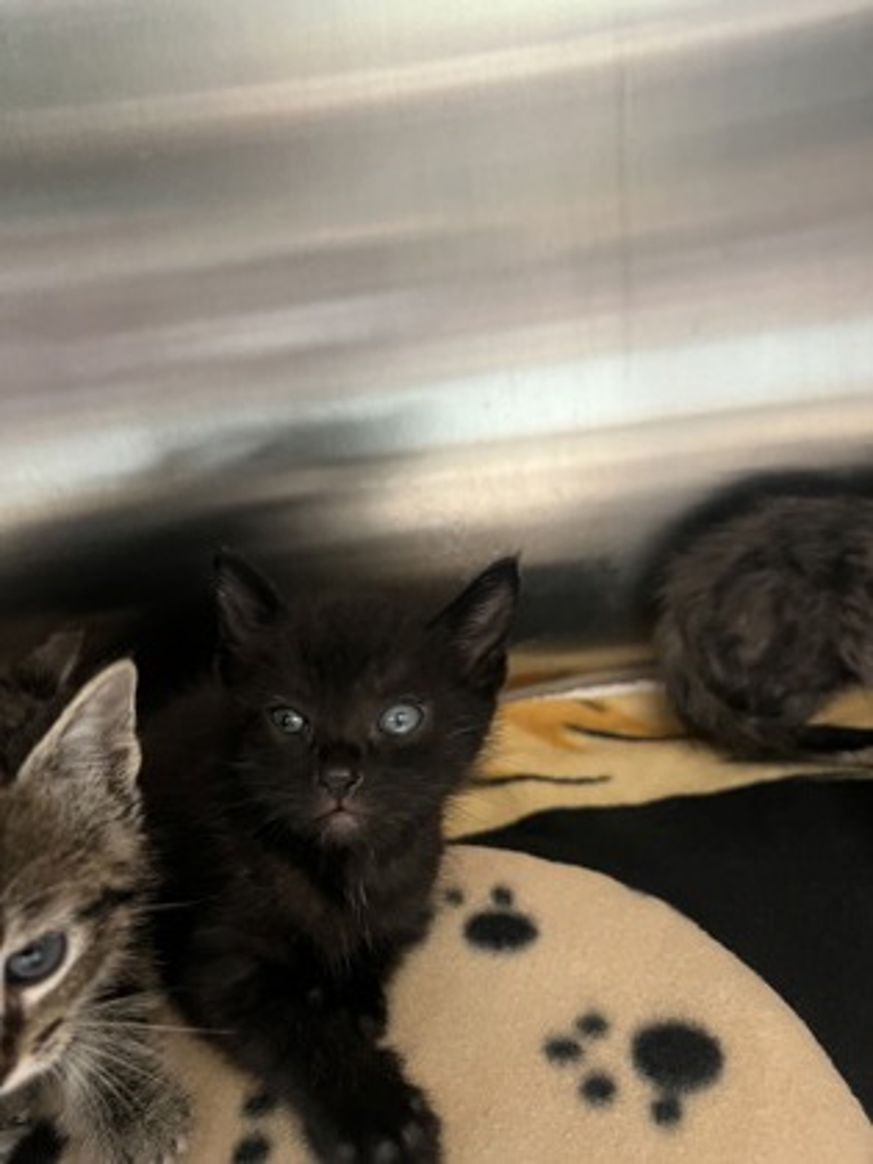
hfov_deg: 53.1
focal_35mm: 26
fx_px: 874
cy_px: 582
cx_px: 436
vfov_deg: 67.3
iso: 640
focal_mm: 5.7
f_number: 1.5
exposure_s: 1/40
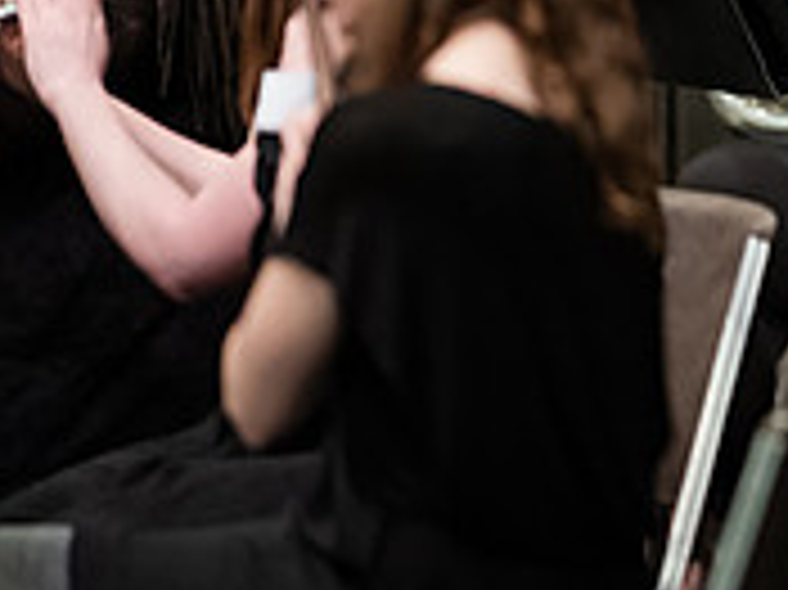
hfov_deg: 2.1
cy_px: 43
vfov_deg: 1.6
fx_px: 21793
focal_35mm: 958
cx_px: 1225
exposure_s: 1/250
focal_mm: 300
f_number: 3.2
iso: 3200
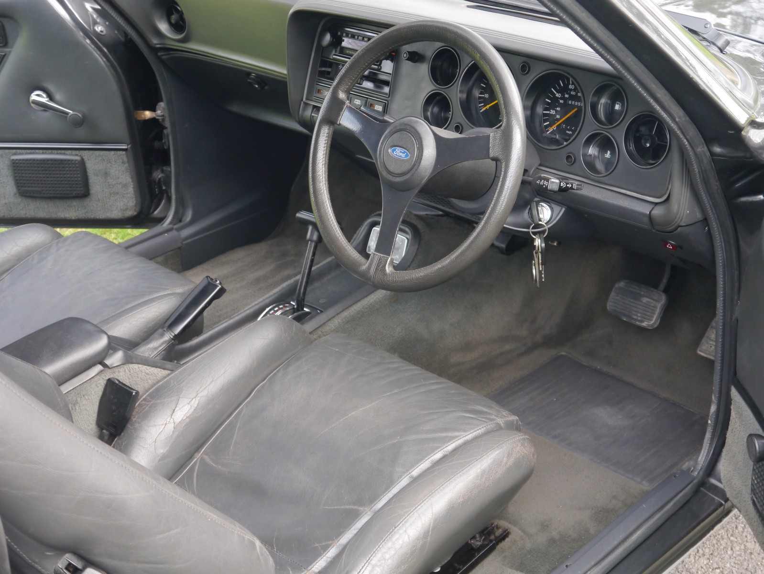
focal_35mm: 52
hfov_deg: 36.8
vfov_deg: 28.1
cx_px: 382
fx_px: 1148
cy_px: 287
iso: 800
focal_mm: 26
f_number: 4.7
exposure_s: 1/30
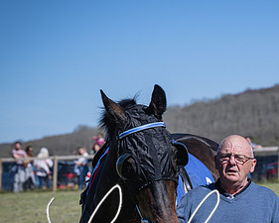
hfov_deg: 10.1
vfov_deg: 8.1
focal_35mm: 191
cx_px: 237
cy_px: 178
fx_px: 1578
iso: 180
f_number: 5
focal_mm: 84
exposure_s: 1/2000
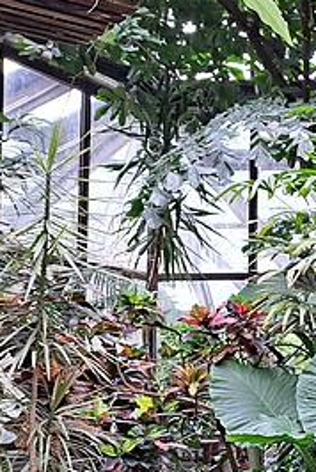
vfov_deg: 26.7
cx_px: 683
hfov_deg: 14.3
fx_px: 985
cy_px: 339
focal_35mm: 75
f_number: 1.8
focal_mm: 5.23
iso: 64
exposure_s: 1/50
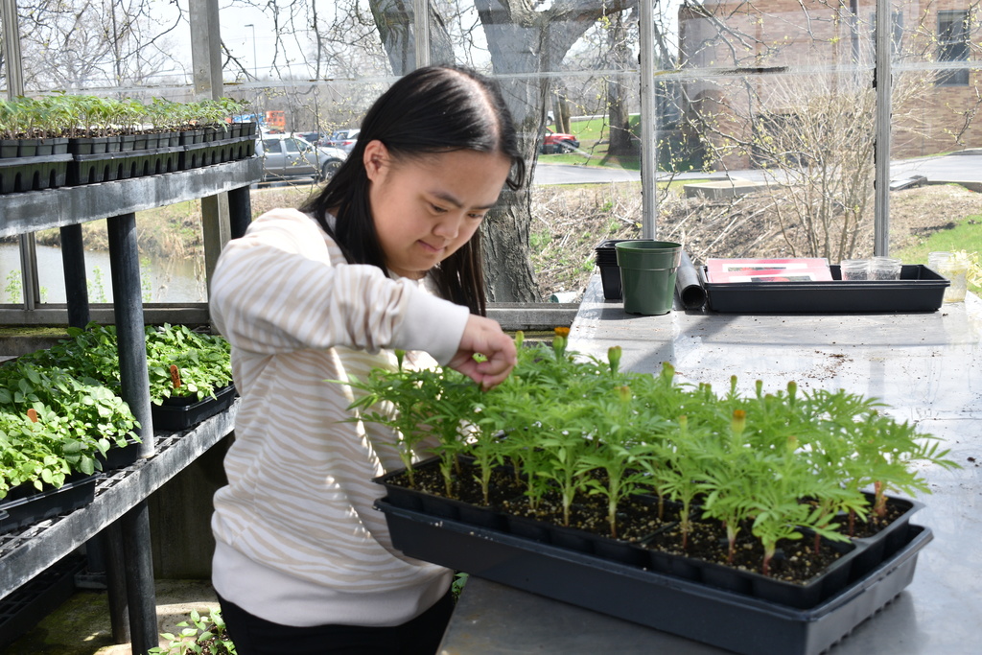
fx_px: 1228
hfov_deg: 43.6
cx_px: 491
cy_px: 328
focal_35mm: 45
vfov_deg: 29.9
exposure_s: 1/320
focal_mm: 30
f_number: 7.1
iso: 200
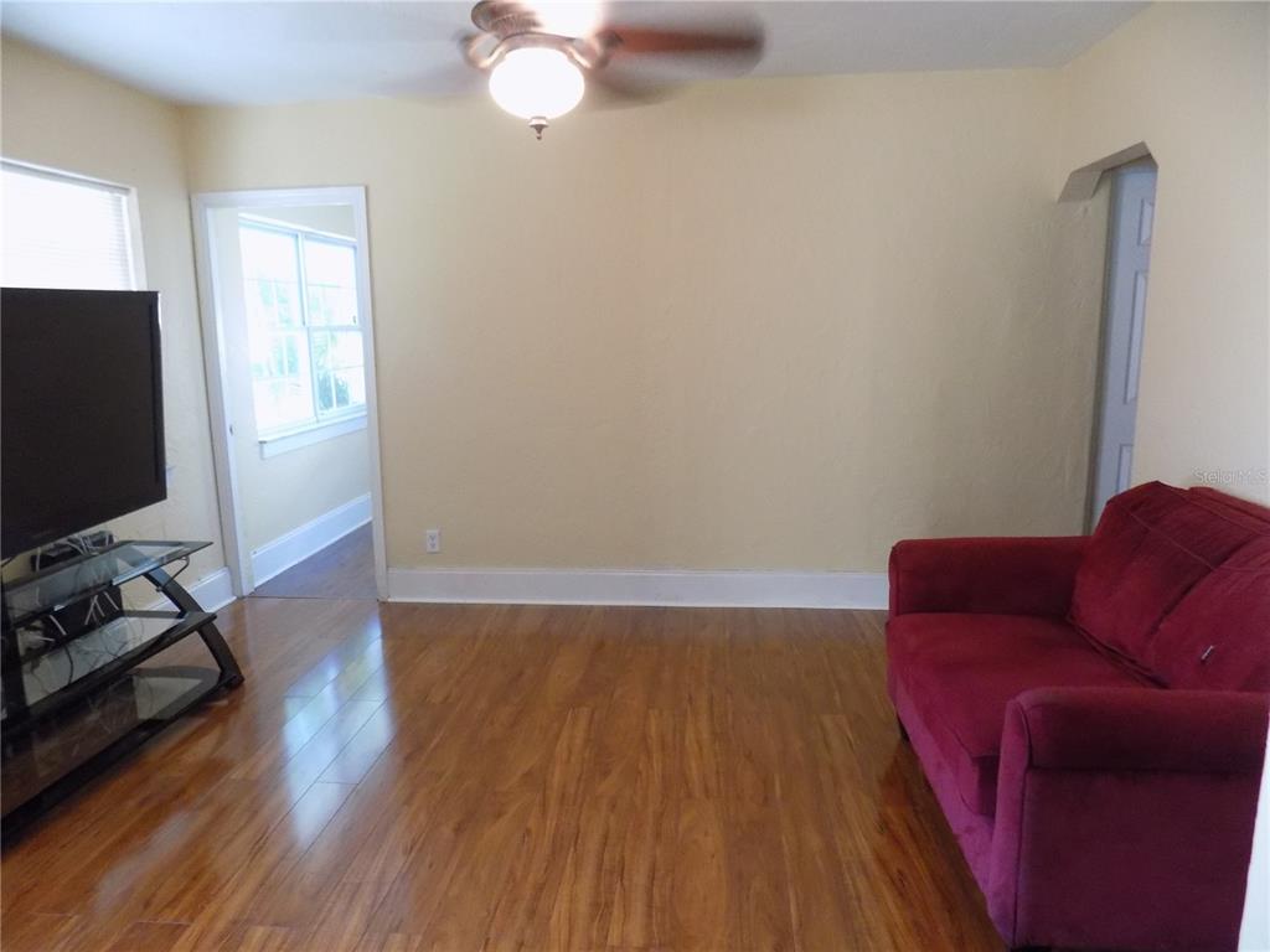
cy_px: 476
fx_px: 844
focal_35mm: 23
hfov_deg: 73.9
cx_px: 635
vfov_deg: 58.9
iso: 400
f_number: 3.1
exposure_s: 1/20
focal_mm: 4
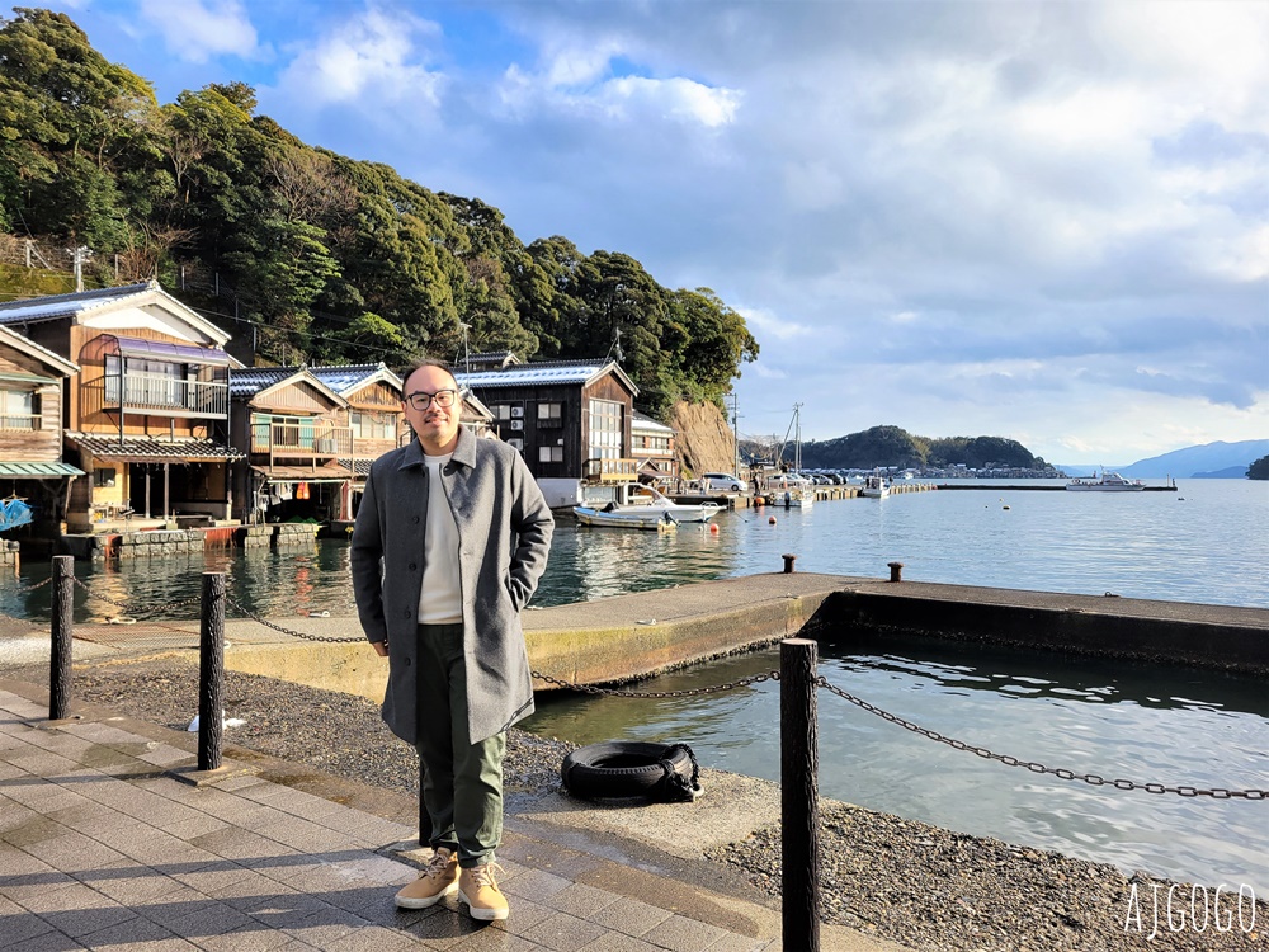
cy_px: 476
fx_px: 953
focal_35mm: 26
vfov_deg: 53.1
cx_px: 634
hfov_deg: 67.3
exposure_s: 1/1336
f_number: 1.8
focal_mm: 5.4
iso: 40
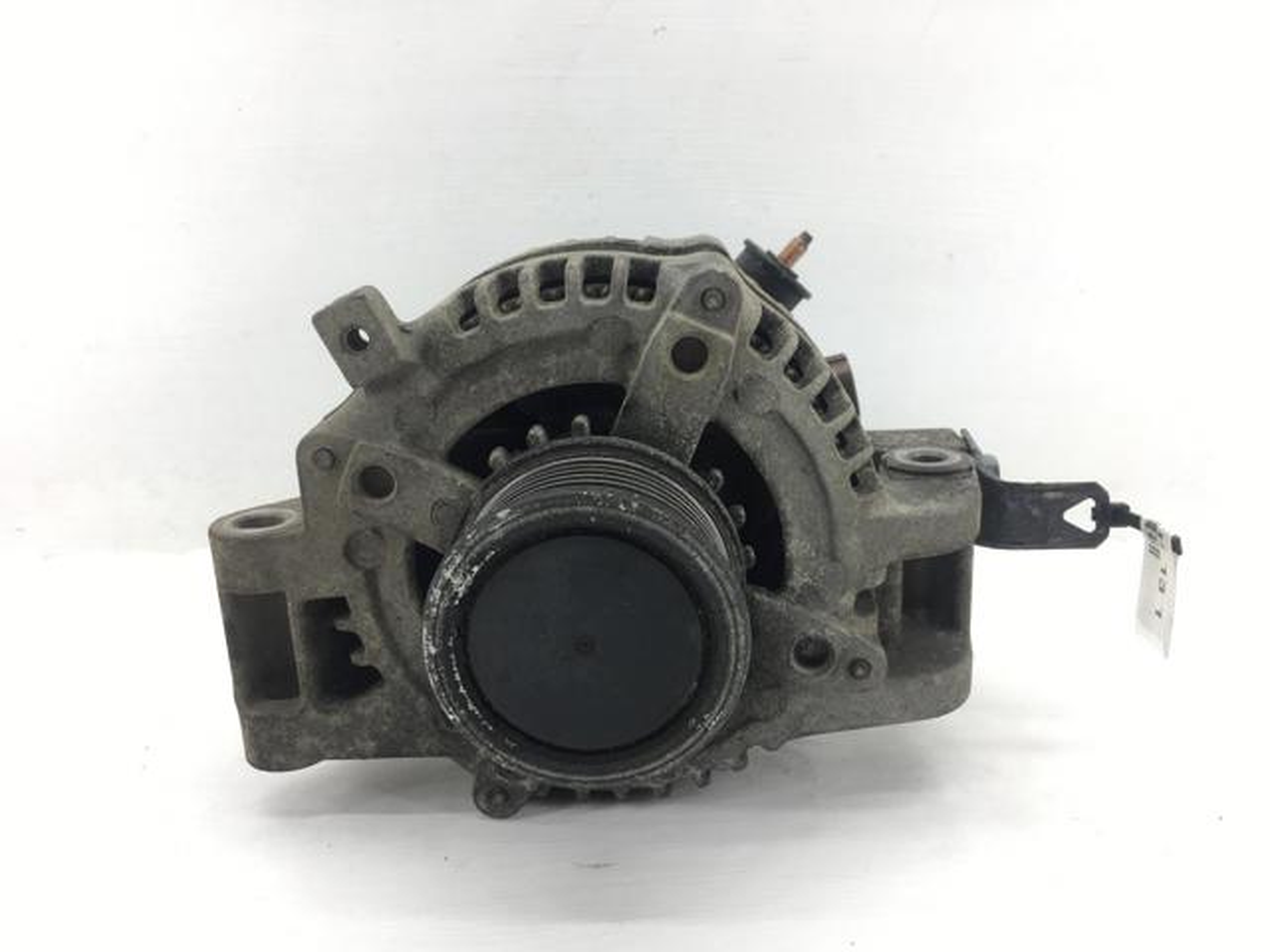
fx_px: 1064
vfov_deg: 48.2
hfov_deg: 61.7
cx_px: 635
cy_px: 476
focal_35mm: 29
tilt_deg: -13.0
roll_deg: +1.3
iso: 32
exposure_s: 1/100
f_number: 2.2
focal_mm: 4.15
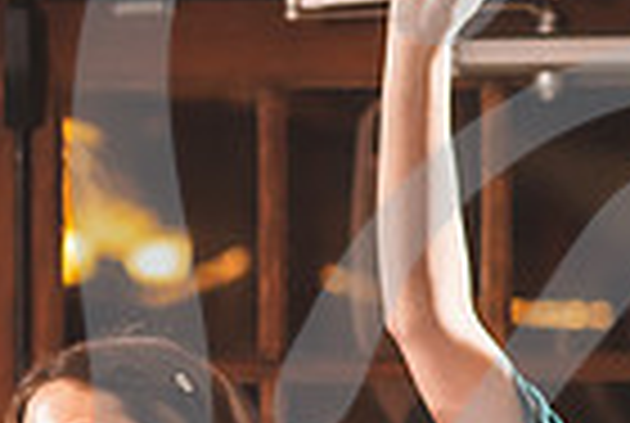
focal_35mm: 362
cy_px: 592
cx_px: 260
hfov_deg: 5.7
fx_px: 6348
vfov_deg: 3.8
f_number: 2.8
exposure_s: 1/200
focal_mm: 85
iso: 1000
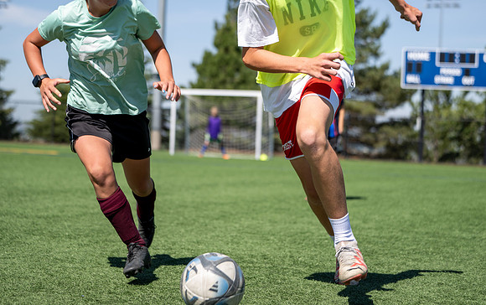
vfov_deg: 16.4
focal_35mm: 80
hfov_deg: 25.9
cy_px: 124
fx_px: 1057
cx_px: 272
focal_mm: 70
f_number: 2.8
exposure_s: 1/800
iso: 40
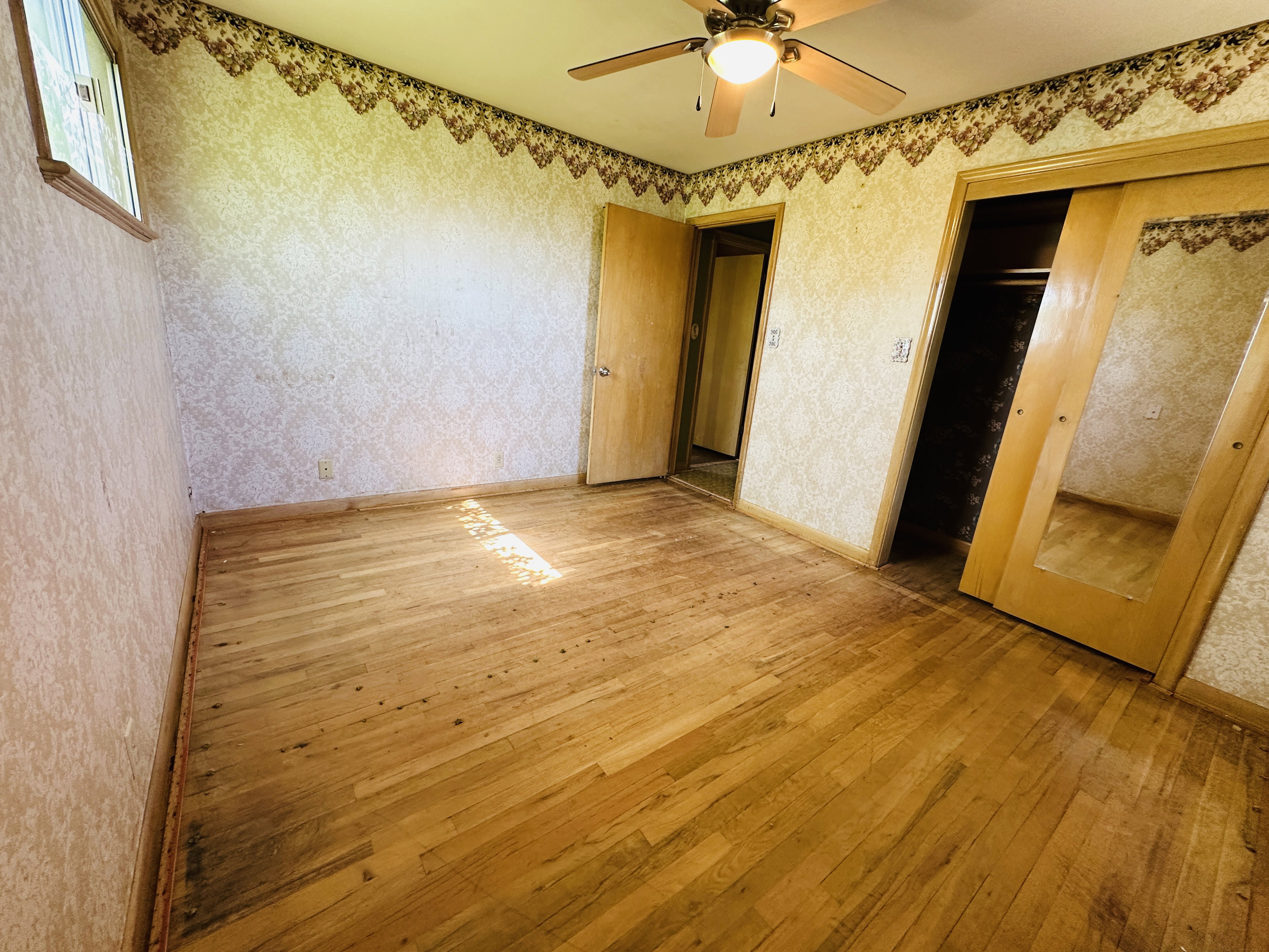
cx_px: 634
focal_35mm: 14
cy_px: 476
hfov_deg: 102.1
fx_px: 513
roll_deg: -5.2
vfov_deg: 85.7
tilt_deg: -15.0
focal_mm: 2.22
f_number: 2.2
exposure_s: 1/60
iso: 200
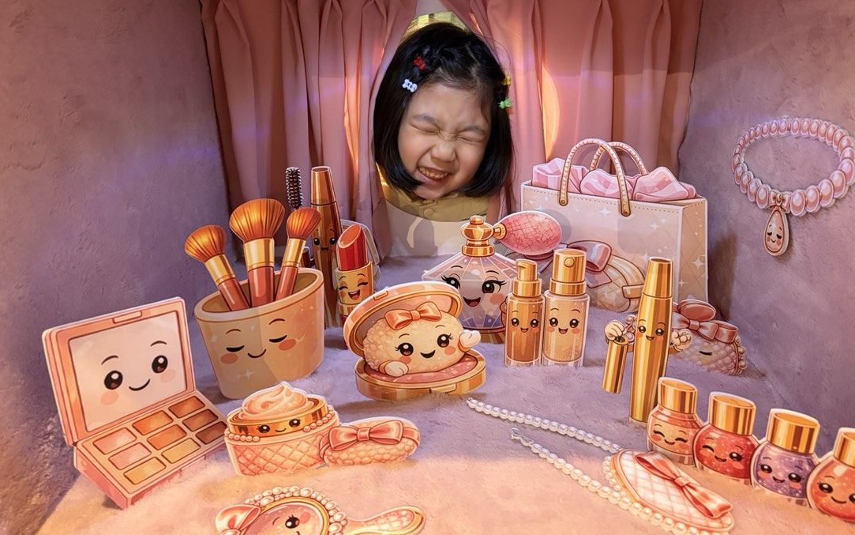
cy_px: 227
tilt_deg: -21.5
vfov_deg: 44.4
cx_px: 423
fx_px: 652
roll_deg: +1.4
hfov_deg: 66.5
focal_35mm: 28
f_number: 1.6
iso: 320
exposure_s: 1/60
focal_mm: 5.96
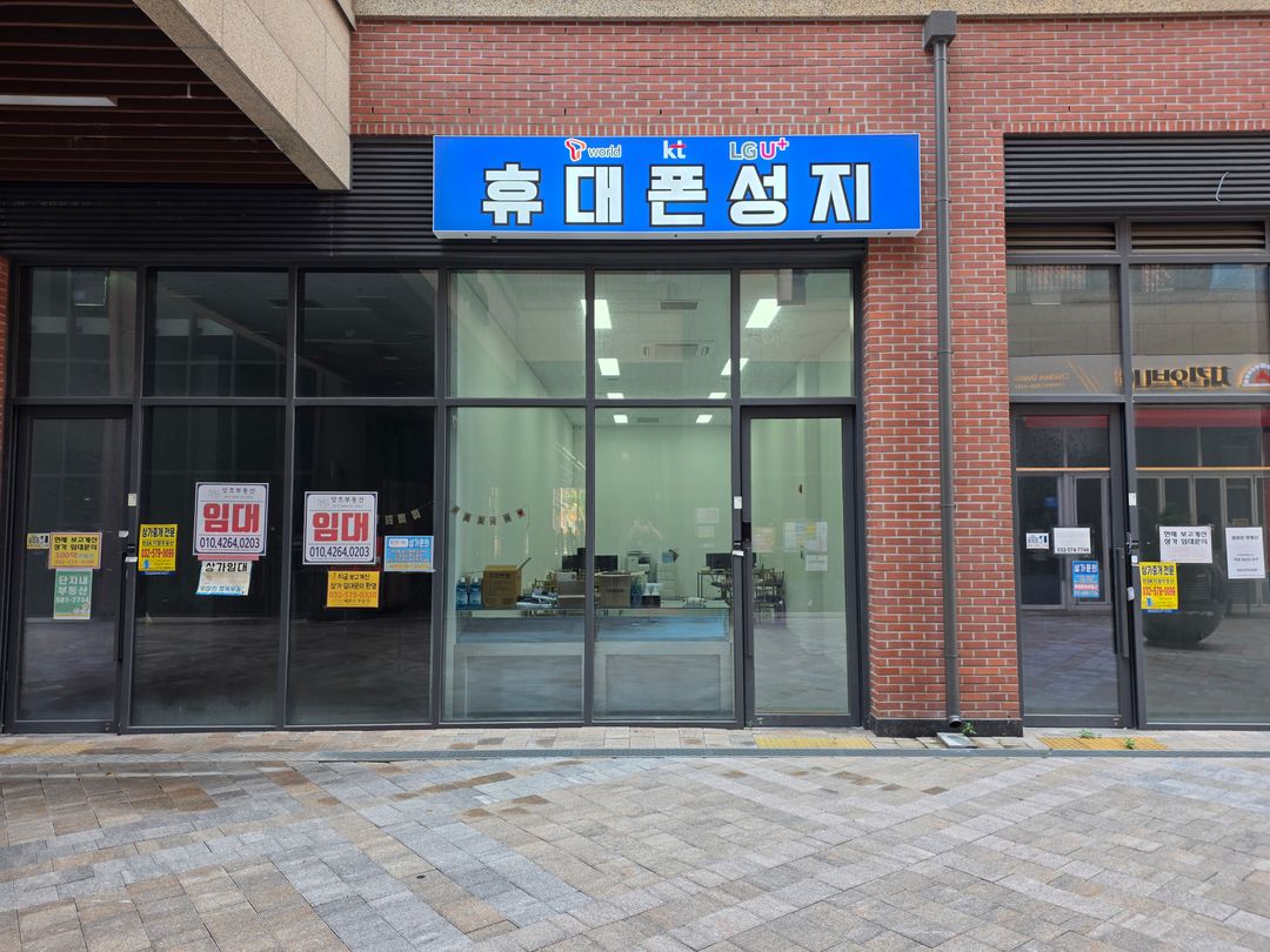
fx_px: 844
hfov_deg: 73.9
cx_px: 635
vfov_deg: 58.9
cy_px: 476
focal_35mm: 23
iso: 40
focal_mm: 6.25
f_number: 1.7
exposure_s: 1/180
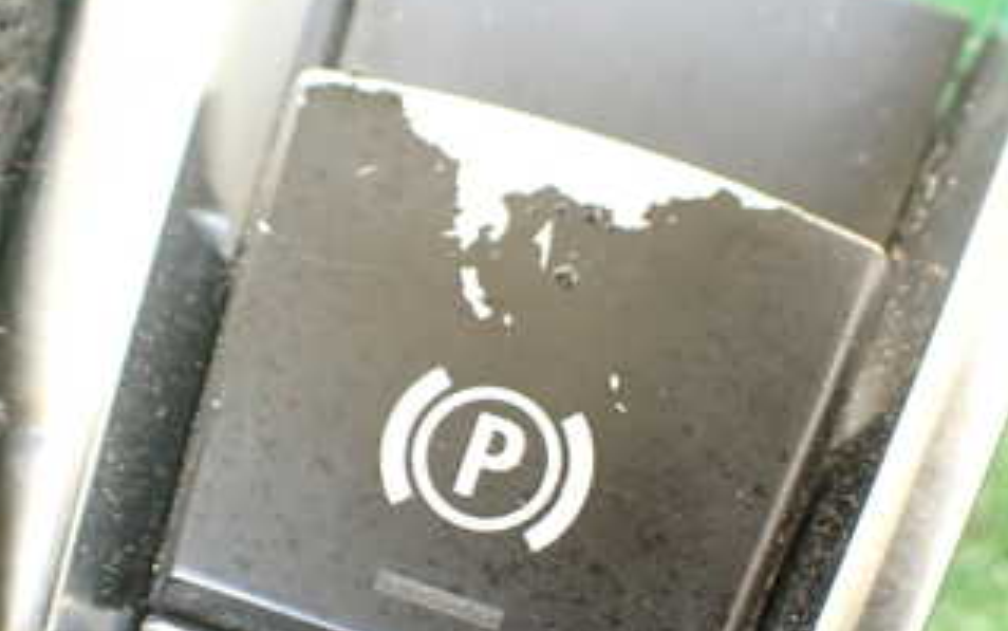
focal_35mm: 60
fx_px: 1649
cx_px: 441
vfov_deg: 21.5
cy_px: 466
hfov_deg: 33.9
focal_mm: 5.4
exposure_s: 1/125
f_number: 2.3
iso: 500
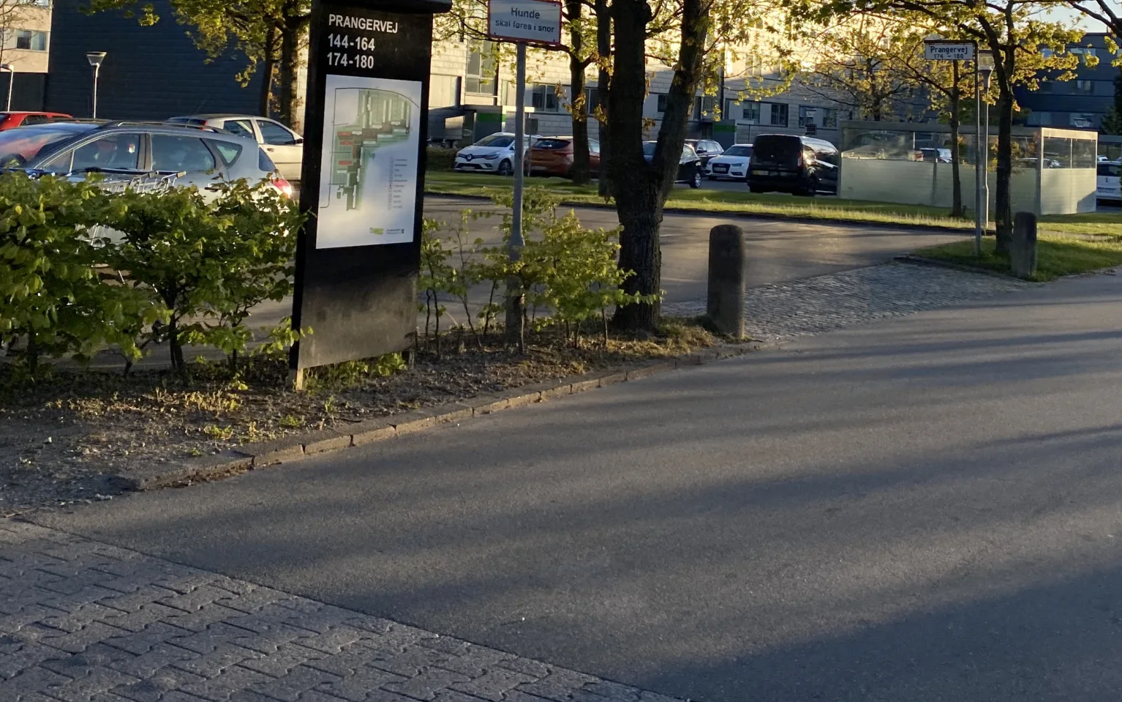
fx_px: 1407
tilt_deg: +2.5
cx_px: 627
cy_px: 32
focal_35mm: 46
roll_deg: -3.9
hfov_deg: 43.4
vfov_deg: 26.8
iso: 32
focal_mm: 4.25
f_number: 1.8
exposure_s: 1/1082
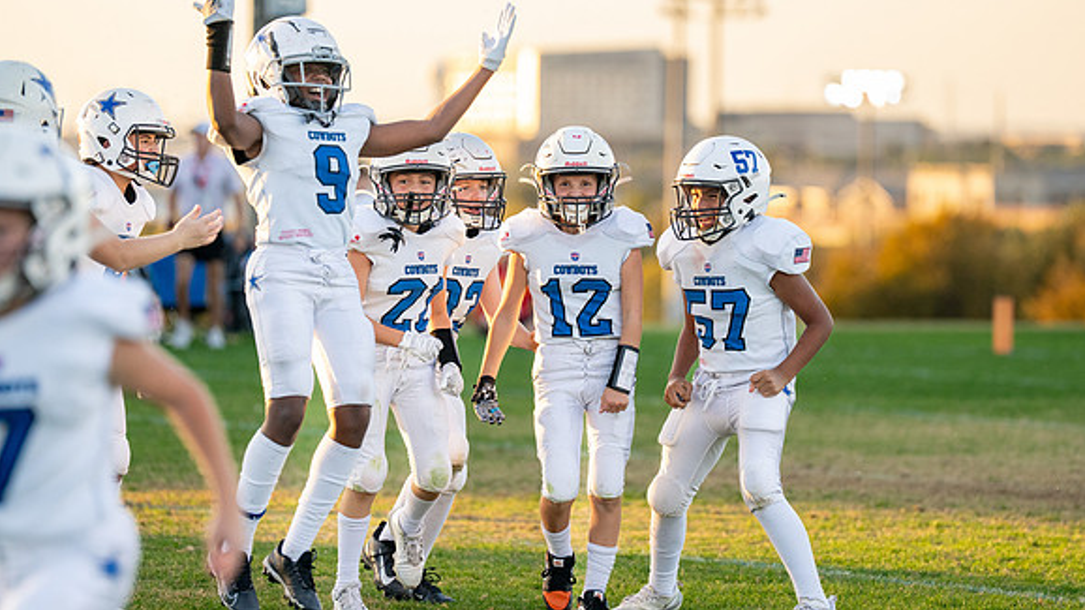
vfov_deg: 4.6
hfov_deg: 8.2
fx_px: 7566
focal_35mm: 263
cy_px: 295
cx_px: 579
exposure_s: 1/1600
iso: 1000
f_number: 2.8
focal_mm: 200
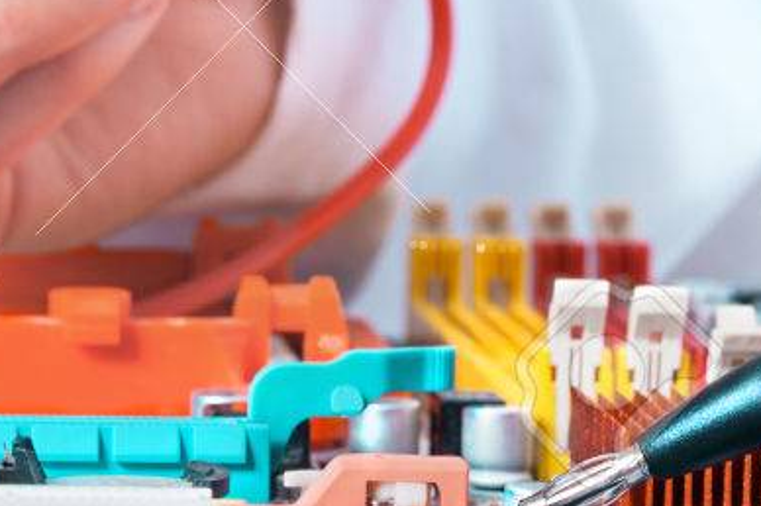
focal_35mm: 201
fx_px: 4245
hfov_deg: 10.2
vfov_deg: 6.8
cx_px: 243
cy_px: 303
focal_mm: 60
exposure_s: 1/160
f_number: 16
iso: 200
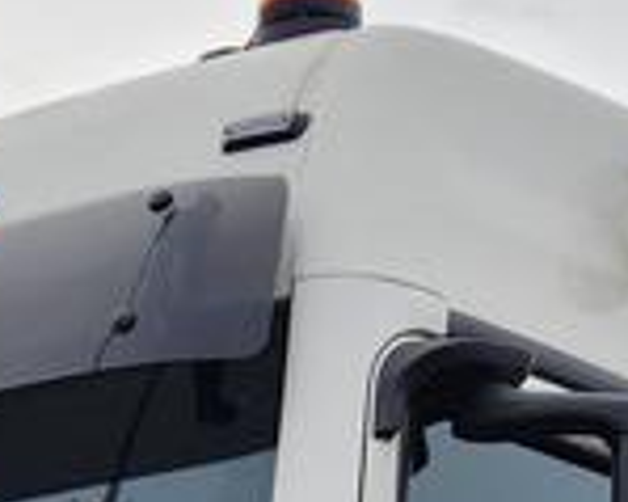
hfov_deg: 12.5
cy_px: 1266
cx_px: 409
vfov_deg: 8.9
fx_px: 2860
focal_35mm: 154
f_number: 1.8
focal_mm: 5.4
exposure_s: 1/1238
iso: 20
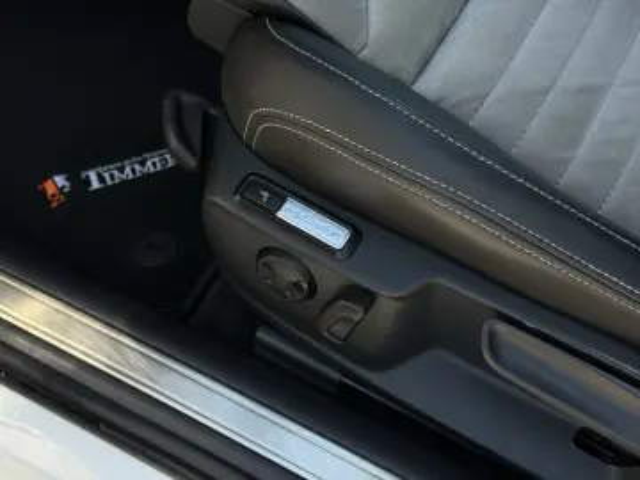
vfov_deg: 30.3
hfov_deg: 39.7
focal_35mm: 48
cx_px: 320
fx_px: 887
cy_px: 240
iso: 100
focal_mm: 6.76
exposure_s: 1/370
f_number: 1.78
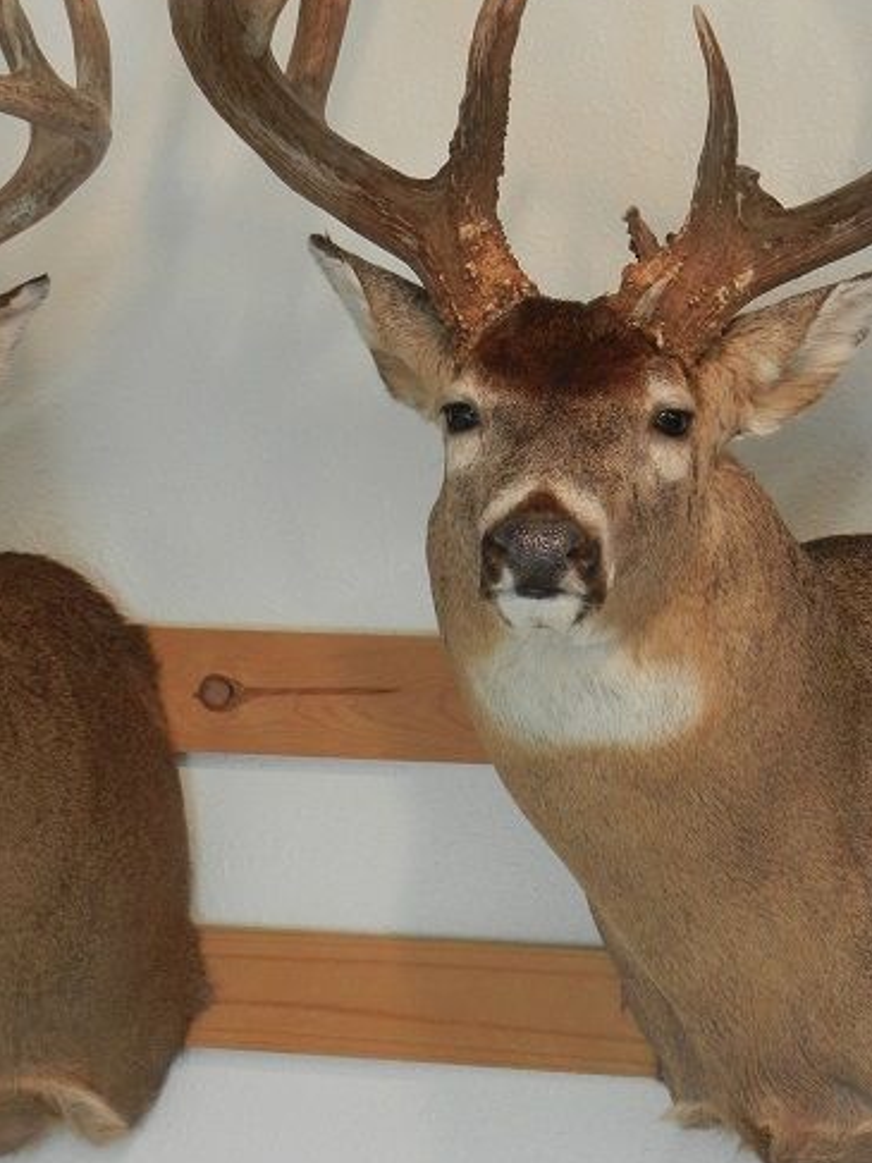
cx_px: 614
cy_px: 460
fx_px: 4503
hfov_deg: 11.0
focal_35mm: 134
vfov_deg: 14.7
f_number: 4.4
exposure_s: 1/30
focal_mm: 16
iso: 324
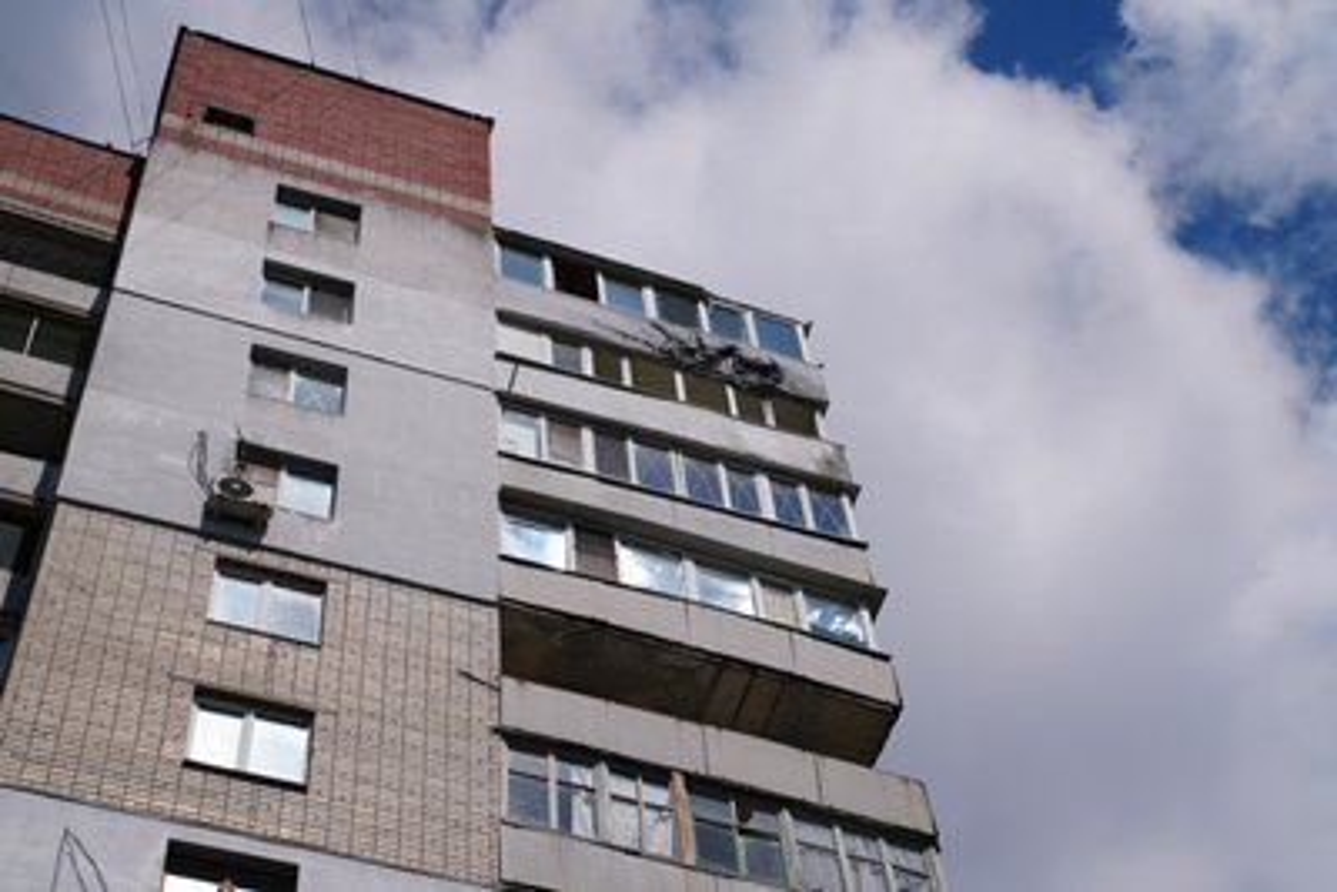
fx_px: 2601
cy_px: 446
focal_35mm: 70
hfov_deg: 28.8
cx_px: 668
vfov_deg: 19.5
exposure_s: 1/400
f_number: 10
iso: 80
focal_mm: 70
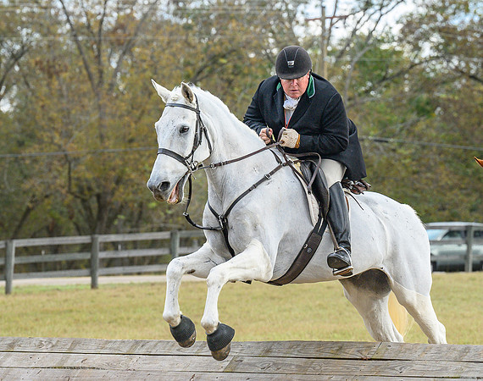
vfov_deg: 8.0
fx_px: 2709
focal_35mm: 190
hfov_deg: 10.2
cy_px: 258
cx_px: 219
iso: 640
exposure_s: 1/1000
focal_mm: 90
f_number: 3.5
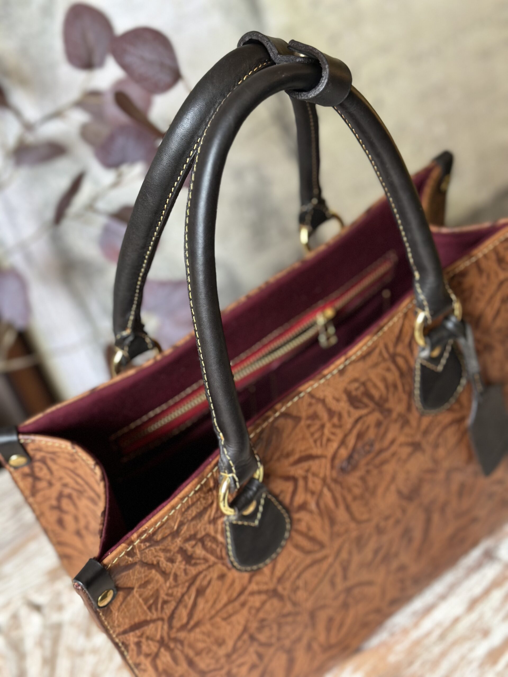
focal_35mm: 48
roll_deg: +10.7
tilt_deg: -44.7
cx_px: 254
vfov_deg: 39.7
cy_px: 338
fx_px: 939
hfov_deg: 30.3
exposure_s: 1/60
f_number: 1.78
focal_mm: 6.86
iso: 320
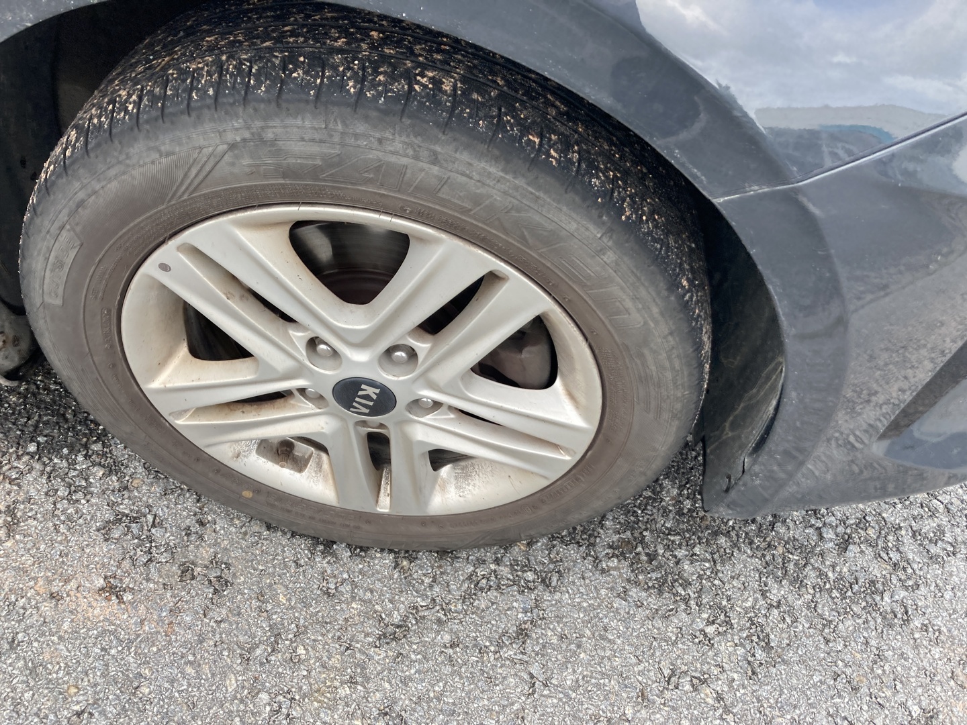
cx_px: 484
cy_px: 362
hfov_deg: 63.4
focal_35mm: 28
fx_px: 782
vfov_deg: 49.7
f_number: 1.8
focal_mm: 3.99
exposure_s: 1/255
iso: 20
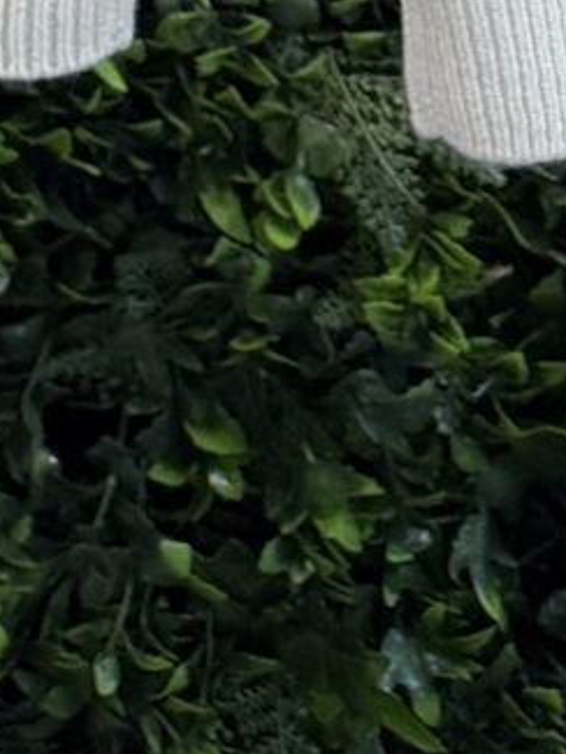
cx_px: -647
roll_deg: +0.6
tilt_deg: -3.1
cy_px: -1837
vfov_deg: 8.1
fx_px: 4118
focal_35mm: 189
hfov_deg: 7.5
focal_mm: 6.76
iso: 100
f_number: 1.78
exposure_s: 1/100
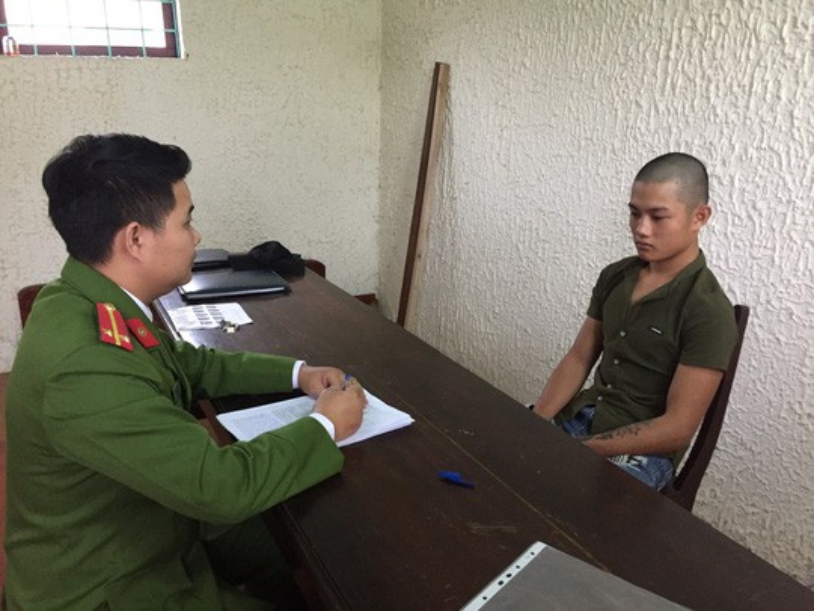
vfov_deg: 48.2
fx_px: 682
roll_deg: -2.5
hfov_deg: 61.7
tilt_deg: -17.6
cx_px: 407
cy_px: 306
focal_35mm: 29
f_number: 2.2
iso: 250
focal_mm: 4.15
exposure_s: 1/17
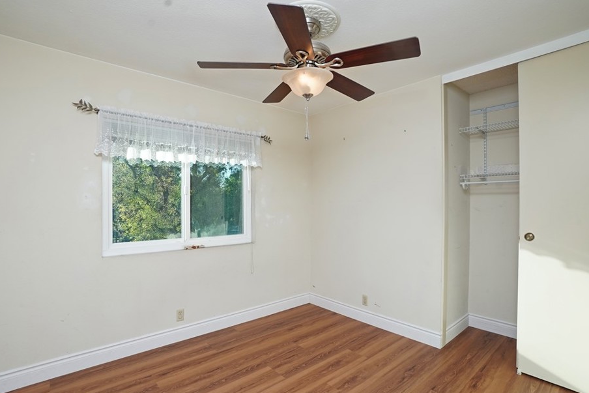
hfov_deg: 93.3
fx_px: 278
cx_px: 293
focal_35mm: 17
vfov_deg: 70.5
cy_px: 201
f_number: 11
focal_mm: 10
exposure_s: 1/80
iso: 250
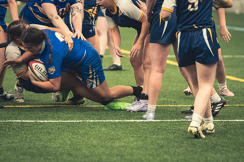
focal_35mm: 300
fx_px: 2032
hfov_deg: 6.9
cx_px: 122
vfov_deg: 4.6
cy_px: 81
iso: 12800
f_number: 2.8
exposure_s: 1/500
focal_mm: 200
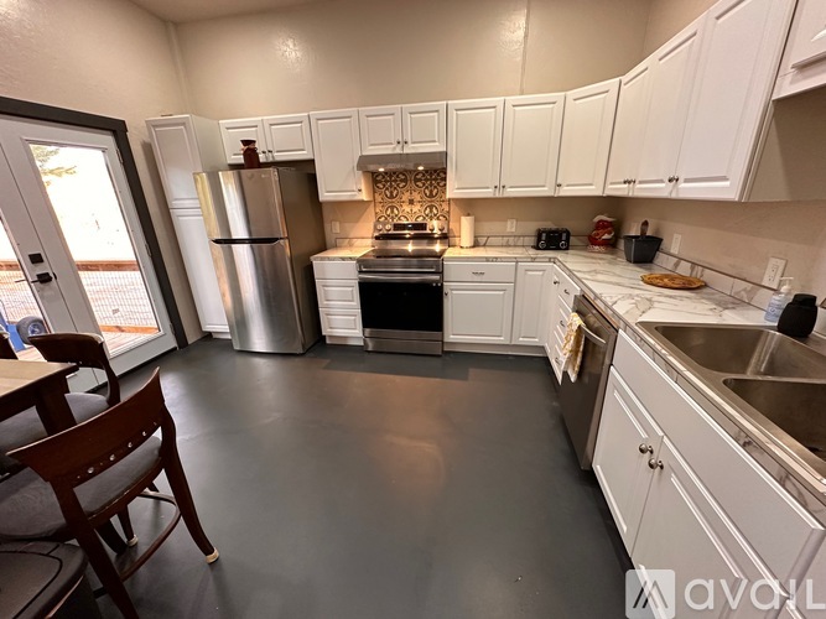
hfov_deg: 102.1
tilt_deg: -18.9
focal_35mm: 14
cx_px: 413
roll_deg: +2.1
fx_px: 334
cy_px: 310
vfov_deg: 85.7
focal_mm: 2.22
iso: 320
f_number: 2.2
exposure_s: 1/60
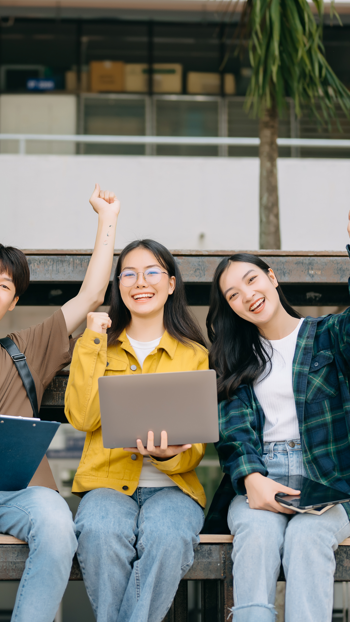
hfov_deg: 13.8
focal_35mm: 87
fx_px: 1435
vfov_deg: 24.5
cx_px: 68
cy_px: 288
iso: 125
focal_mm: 50
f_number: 1.8
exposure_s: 1/800
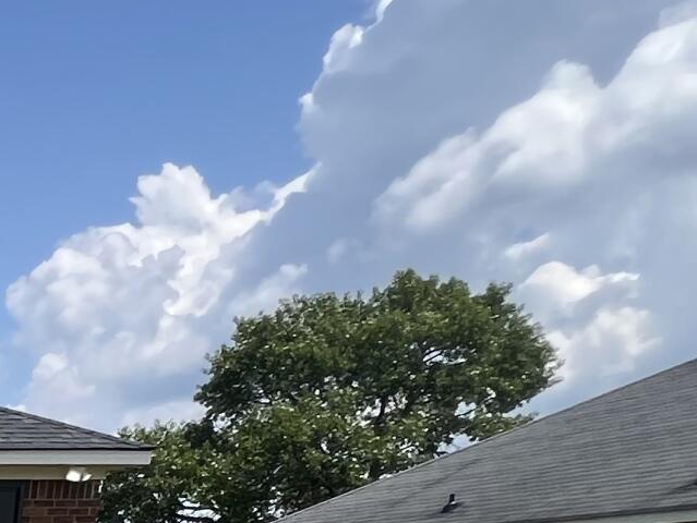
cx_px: -651
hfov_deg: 19.7
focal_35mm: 61
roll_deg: -0.4
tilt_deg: -13.4
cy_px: 948
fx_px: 1229
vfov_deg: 18.6
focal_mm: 1.57
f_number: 1.8
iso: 32
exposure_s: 1/1107
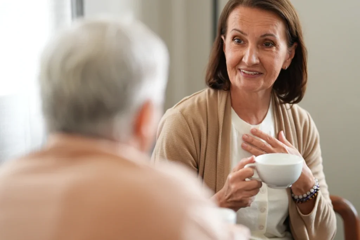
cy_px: 120
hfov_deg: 23.9
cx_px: 180
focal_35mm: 85
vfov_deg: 16.1
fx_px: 850
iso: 320
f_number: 1.4
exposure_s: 1/200
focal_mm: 85
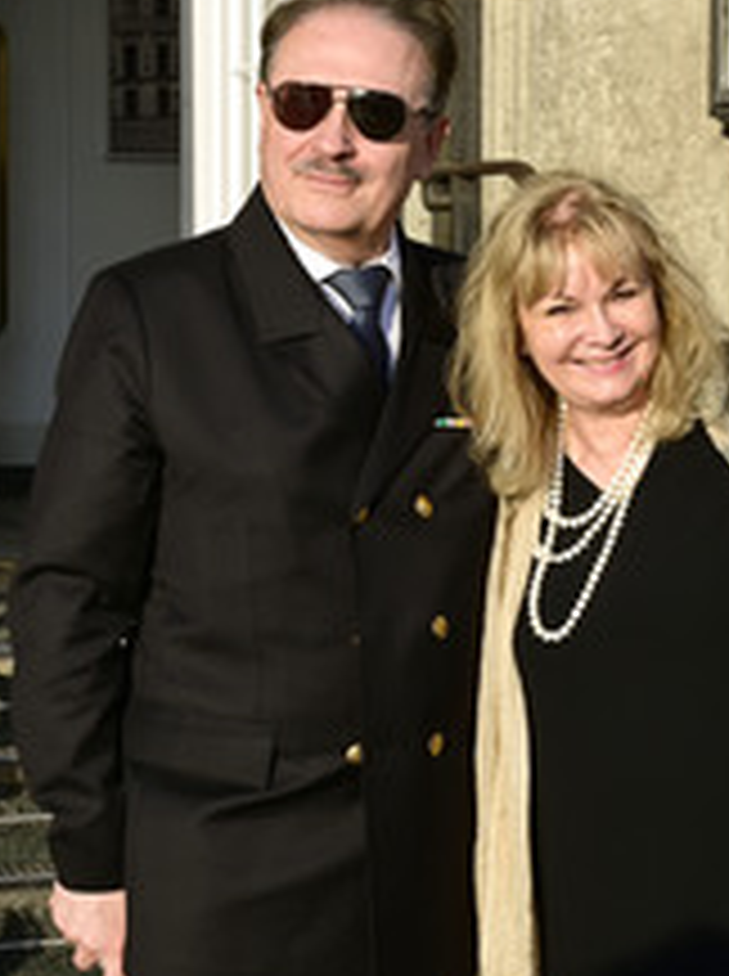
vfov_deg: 22.3
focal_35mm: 88
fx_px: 2478
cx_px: 475
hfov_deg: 16.7
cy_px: 495
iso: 400
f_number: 16
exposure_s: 1/200
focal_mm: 44
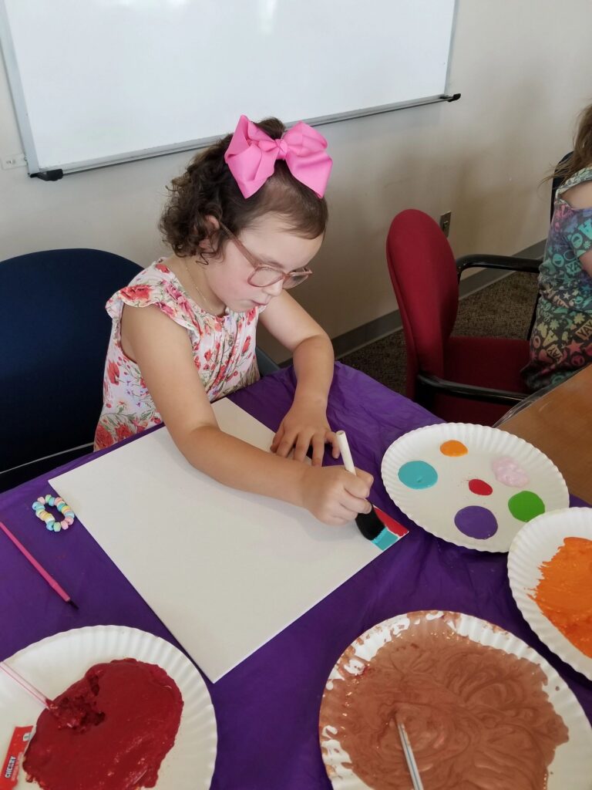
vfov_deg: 67.3
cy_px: 395
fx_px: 593
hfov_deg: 53.1
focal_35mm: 26
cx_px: 296
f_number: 1.7
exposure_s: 1/120
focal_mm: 4.25
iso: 160
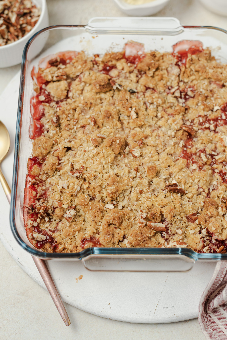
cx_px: 114
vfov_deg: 39.6
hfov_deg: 27.0
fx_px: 473
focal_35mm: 50
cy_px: 170
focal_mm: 50
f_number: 4
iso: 250
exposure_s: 1/50
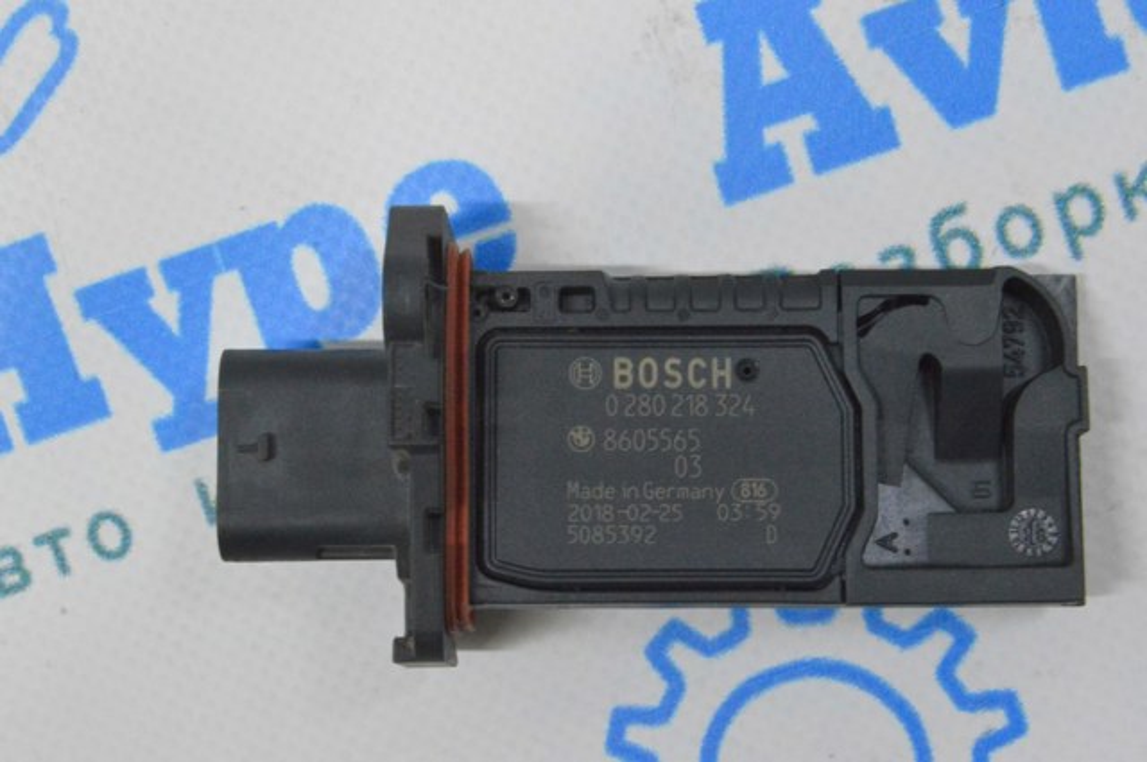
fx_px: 2625
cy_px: 381
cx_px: 574
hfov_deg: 24.6
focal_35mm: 82
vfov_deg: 16.5
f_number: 20
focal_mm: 55
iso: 6400
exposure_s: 1/15
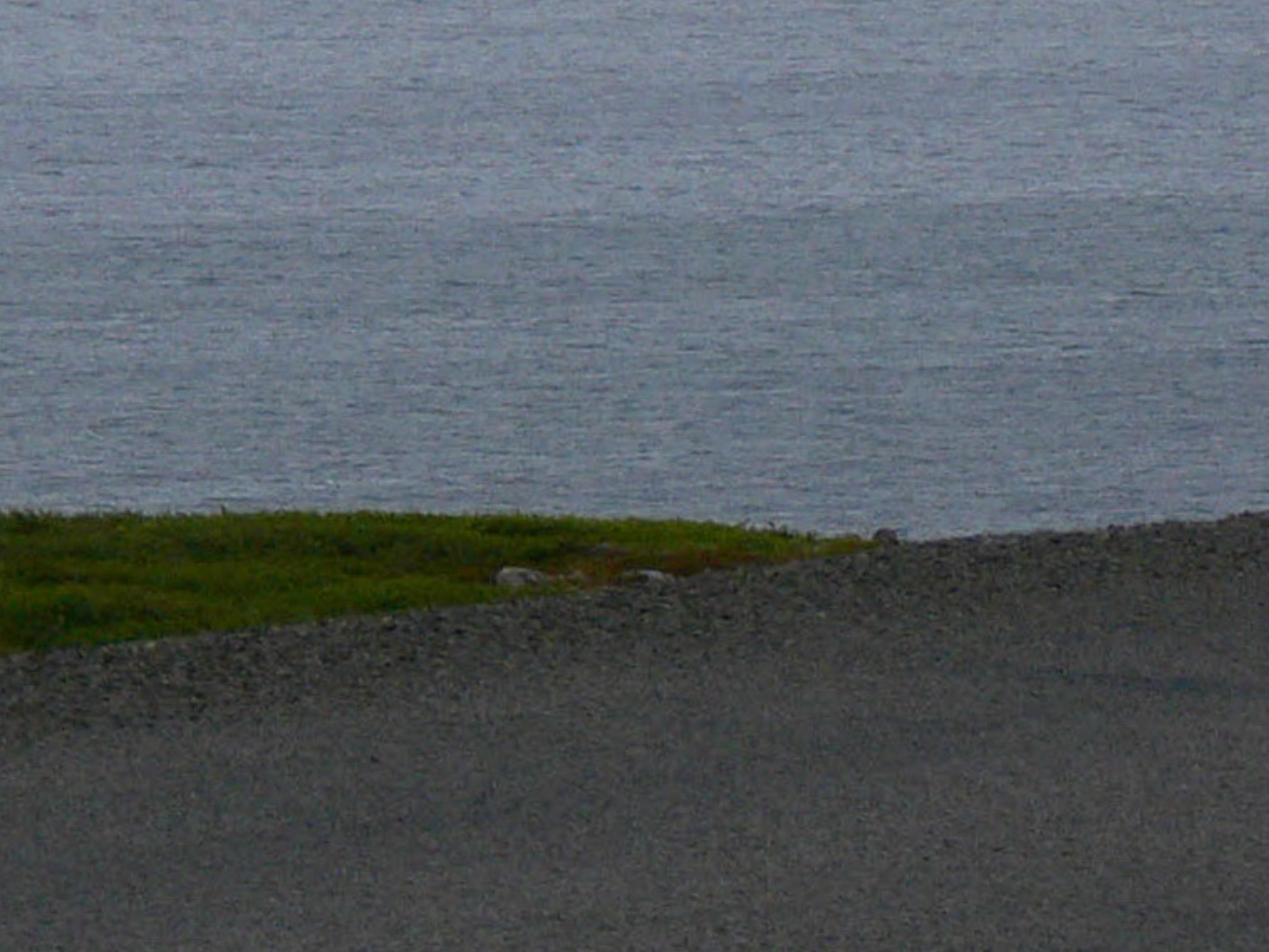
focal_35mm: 590
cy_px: -789
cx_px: 15
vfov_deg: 2.5
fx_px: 21632
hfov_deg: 3.4
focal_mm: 29.4
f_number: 5.6
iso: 80
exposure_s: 1/250
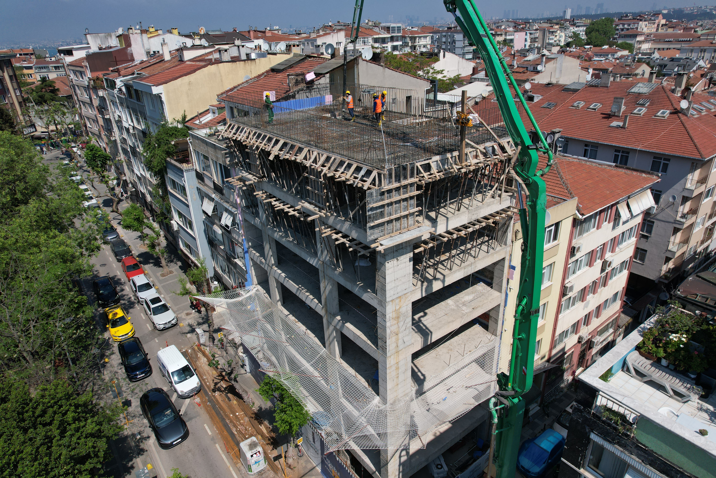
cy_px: 239
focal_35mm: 22
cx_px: 358
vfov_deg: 57.2
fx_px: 438
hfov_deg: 78.6
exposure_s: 1/3200
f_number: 2.8
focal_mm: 8.38
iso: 110
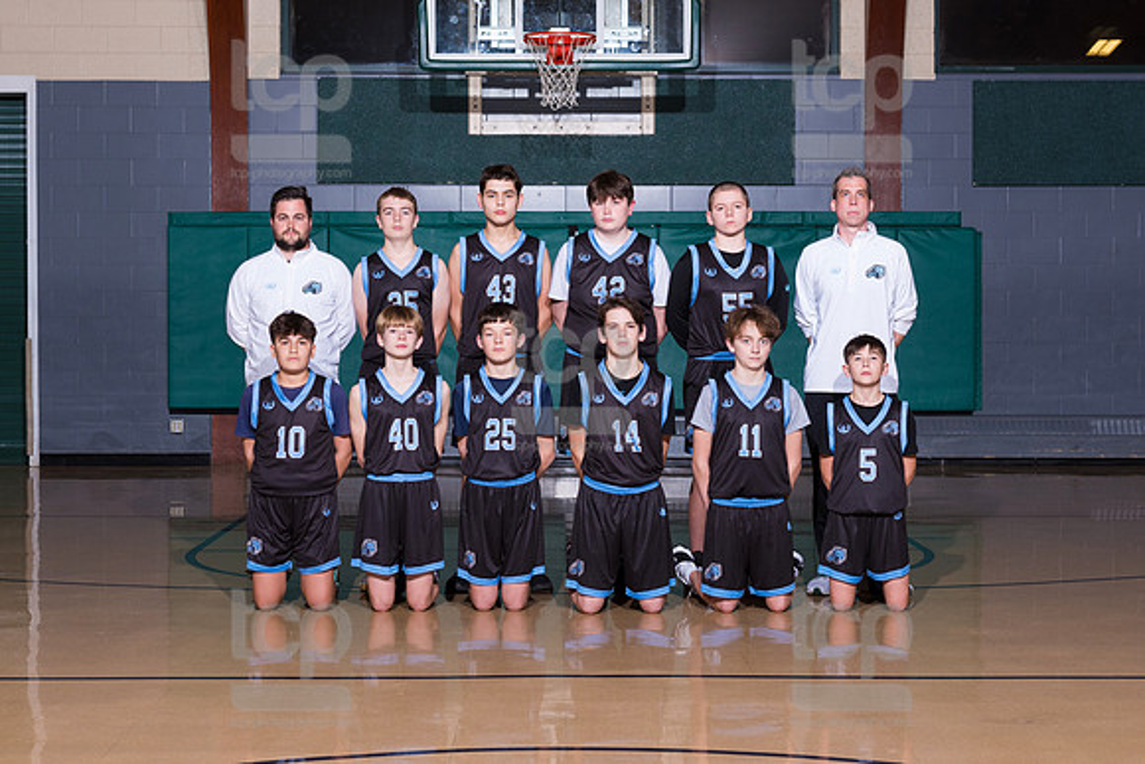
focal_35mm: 74
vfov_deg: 18.5
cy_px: 358
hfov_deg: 27.4
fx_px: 2346
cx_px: 562
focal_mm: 56
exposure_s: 1/250
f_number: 7.1
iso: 320
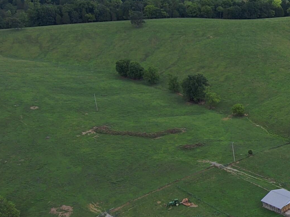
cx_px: 393
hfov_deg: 26.2
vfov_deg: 23.9
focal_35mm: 61
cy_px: 140
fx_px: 511
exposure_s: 1/961
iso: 100
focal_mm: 3.7
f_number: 2.8
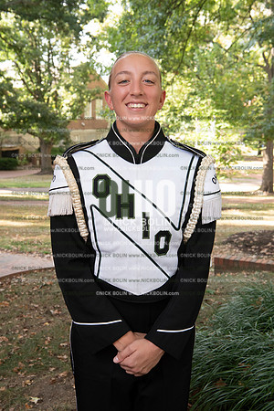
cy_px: 206
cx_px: 137
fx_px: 571
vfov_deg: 39.6
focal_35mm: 50
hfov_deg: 27.0
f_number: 8
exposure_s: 1/100
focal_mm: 50
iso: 800
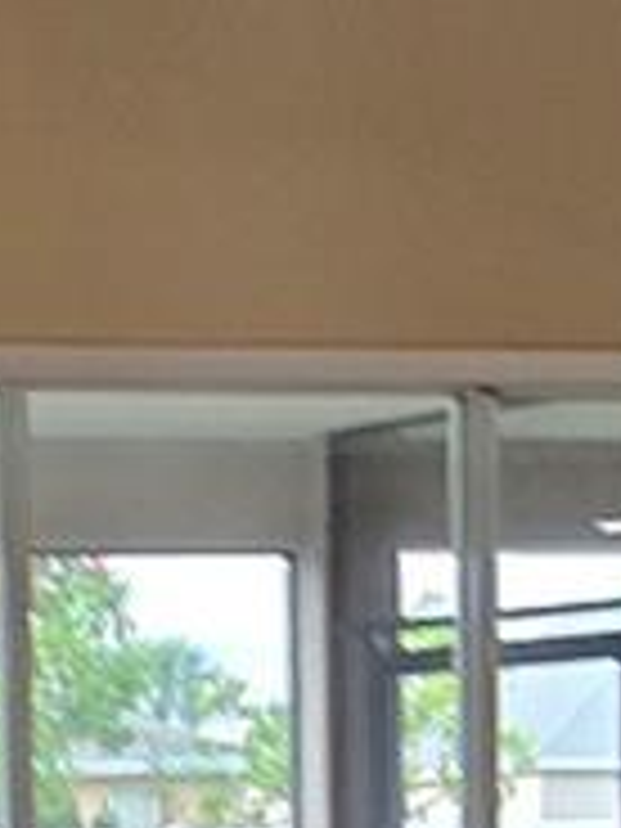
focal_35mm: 85
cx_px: -315
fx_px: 2033
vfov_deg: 21.5
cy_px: 968
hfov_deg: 15.9
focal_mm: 2.2
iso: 64
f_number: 2.2
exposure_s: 1/60
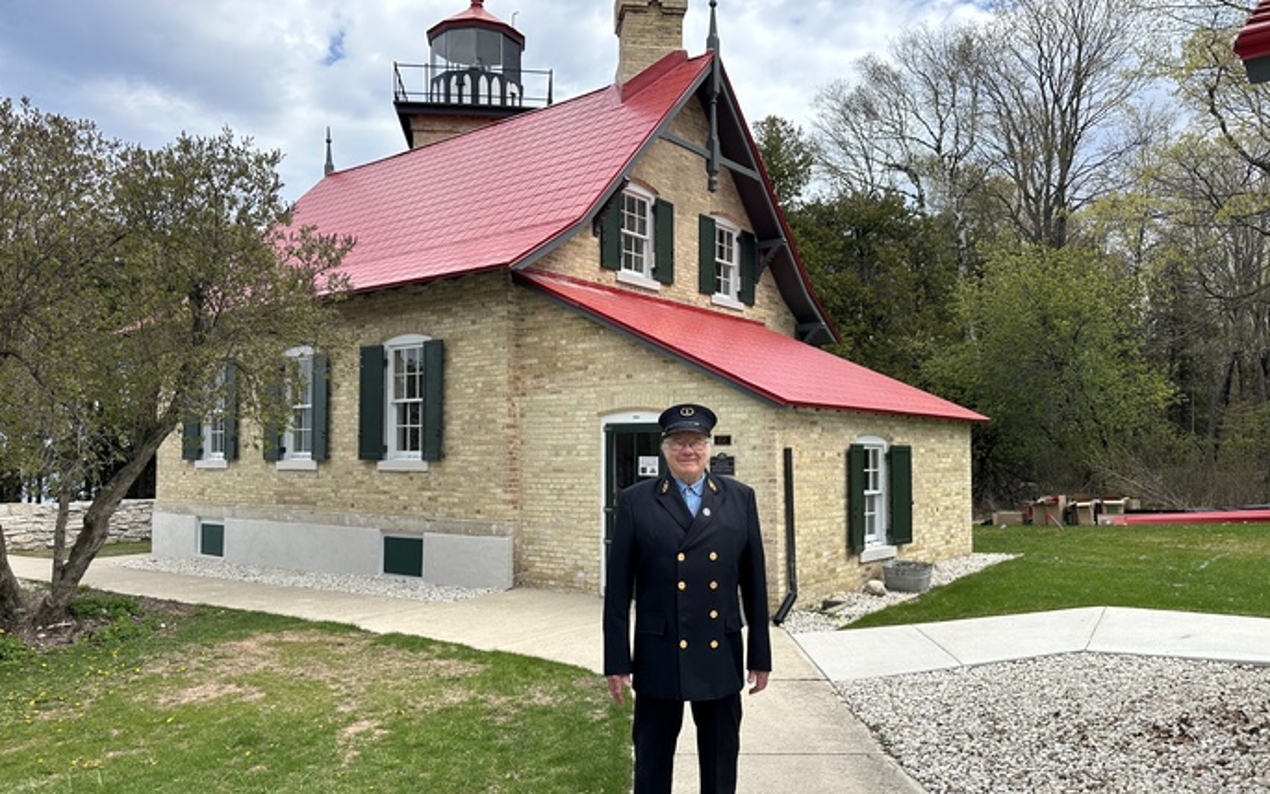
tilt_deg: -0.4
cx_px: 627
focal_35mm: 26
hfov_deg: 70.4
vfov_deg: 47.5
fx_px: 900
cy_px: 435
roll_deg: -1.6
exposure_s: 1/2410
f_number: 1.78
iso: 80
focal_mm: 6.86
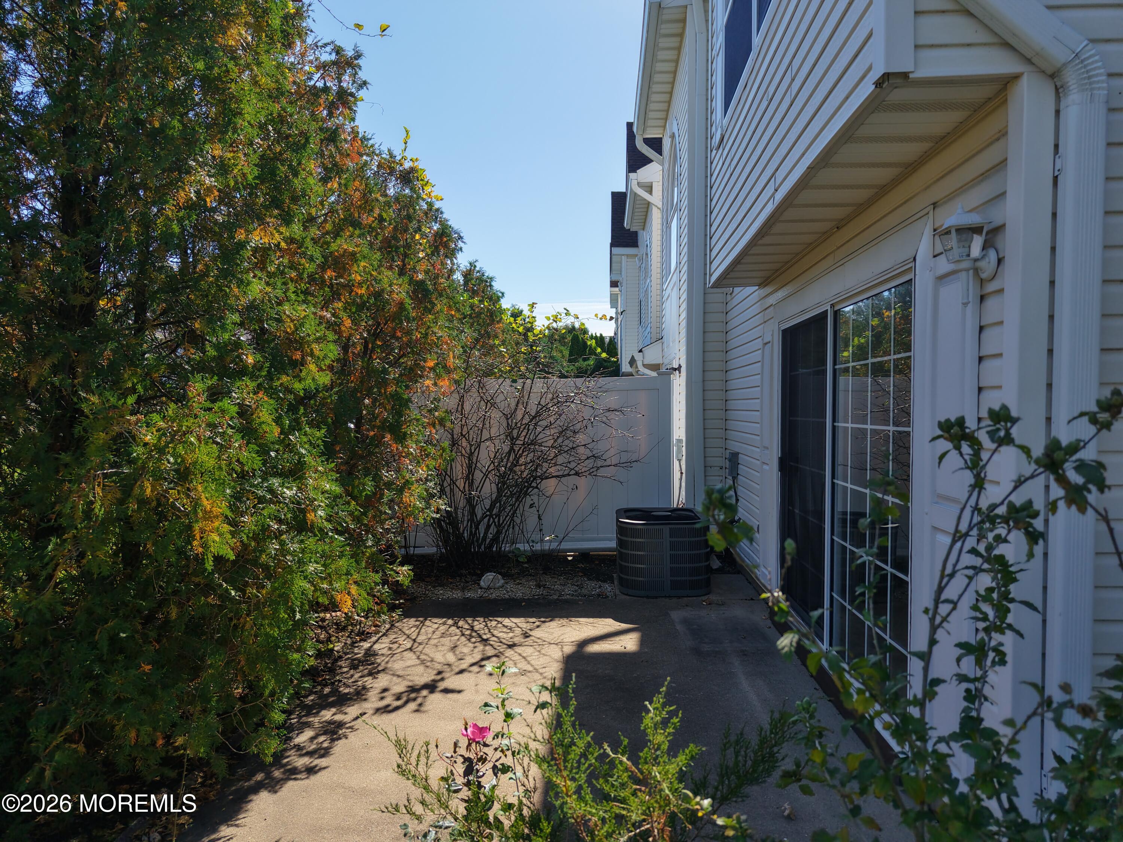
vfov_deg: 56.8
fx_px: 779
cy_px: 421
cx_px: 562
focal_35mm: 24
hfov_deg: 71.6
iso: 370
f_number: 1.8
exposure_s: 1/5000
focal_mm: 8.67
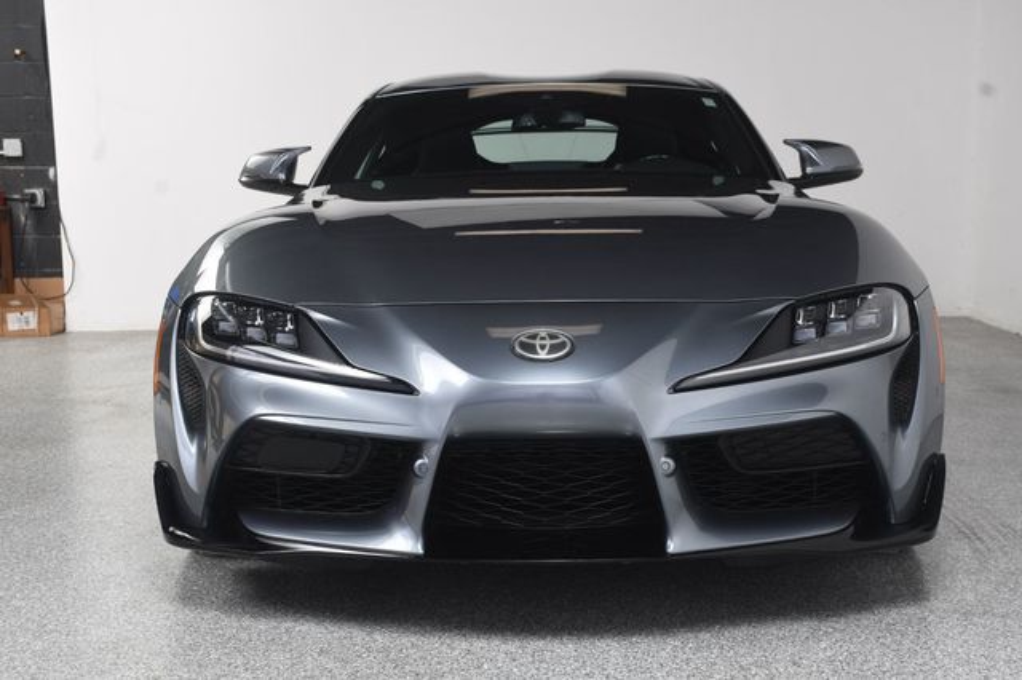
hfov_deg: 38.2
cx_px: 511
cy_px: 340
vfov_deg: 26.0
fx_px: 1475
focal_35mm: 52
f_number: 8
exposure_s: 1/160
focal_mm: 35
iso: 100
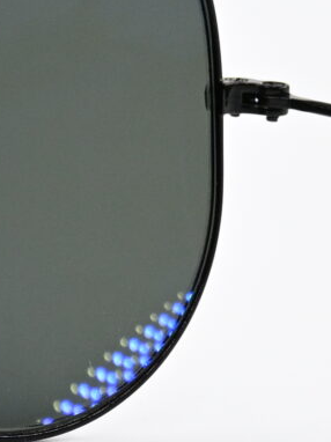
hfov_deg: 2.6
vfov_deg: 3.4
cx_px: 94
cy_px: 421
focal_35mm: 580
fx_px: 7403
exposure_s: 1/400
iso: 400
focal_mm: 60
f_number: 4.8
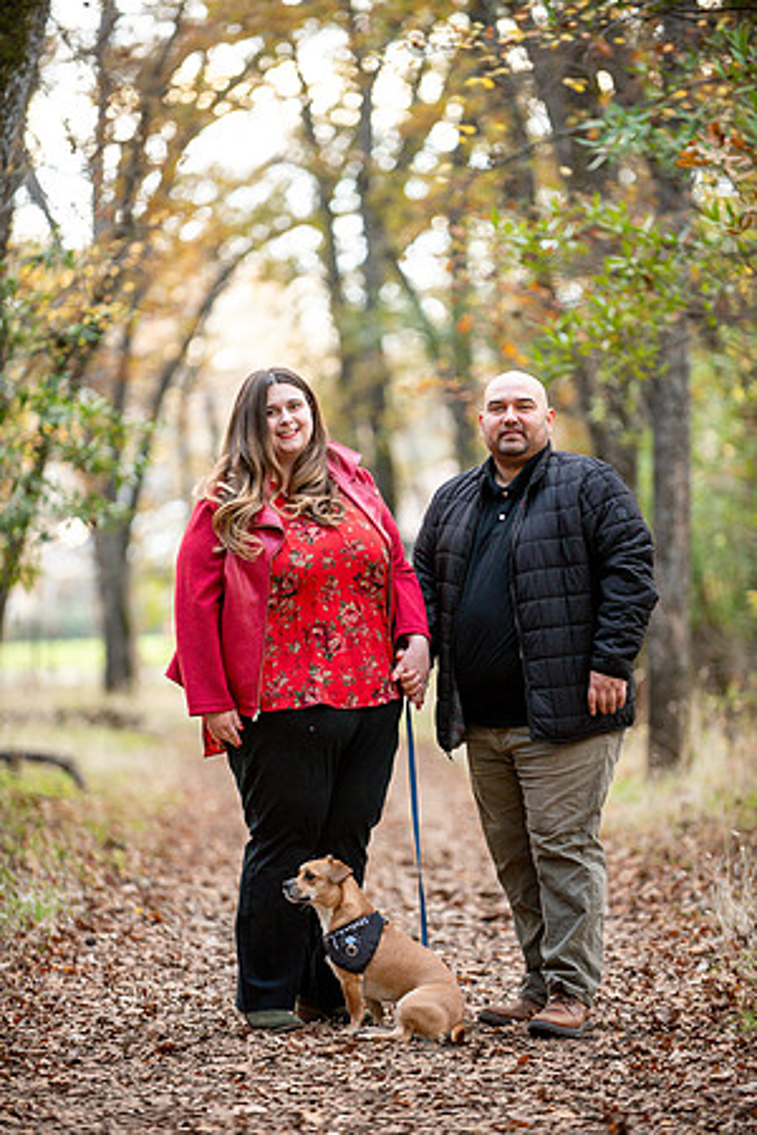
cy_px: 568
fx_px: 5362
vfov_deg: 12.1
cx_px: 378
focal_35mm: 170
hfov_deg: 8.1
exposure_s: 1/320
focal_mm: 170
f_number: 2.8
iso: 1600
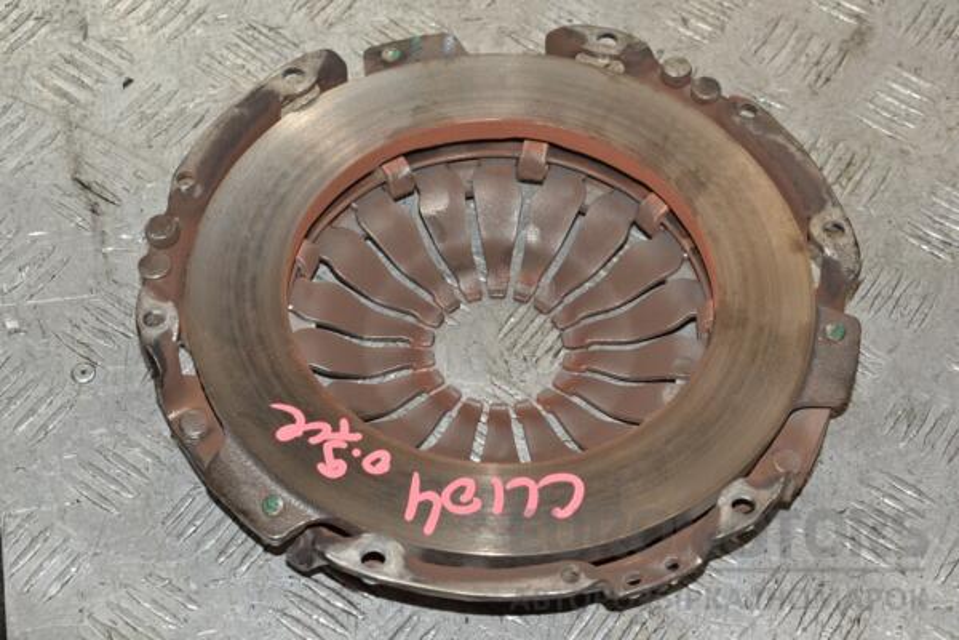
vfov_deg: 20.2
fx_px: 1798
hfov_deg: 29.9
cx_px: 480
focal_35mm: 68
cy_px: 320
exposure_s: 1/200
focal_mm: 45
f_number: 8
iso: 800
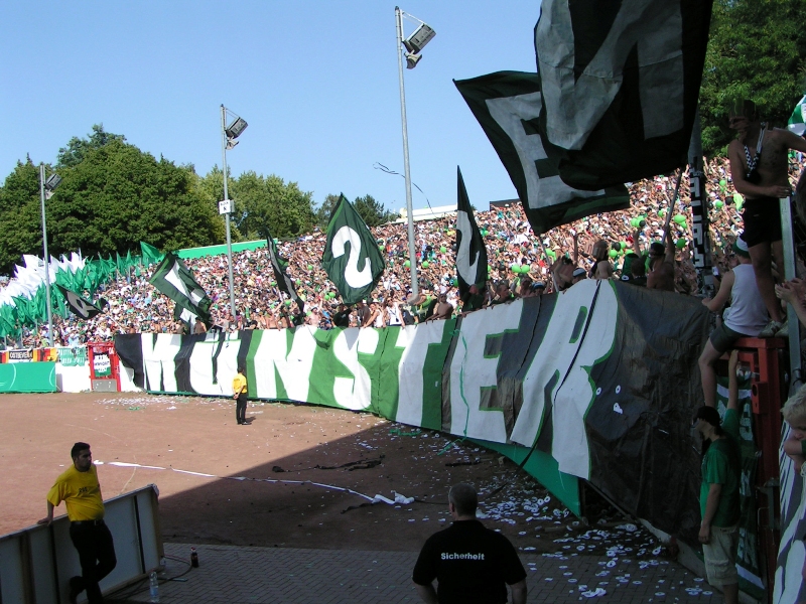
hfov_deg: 49.0
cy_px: 302
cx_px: 403
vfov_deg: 37.7
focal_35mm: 38
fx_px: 885
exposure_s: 1/400
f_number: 5.6
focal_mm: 5.8
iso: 50
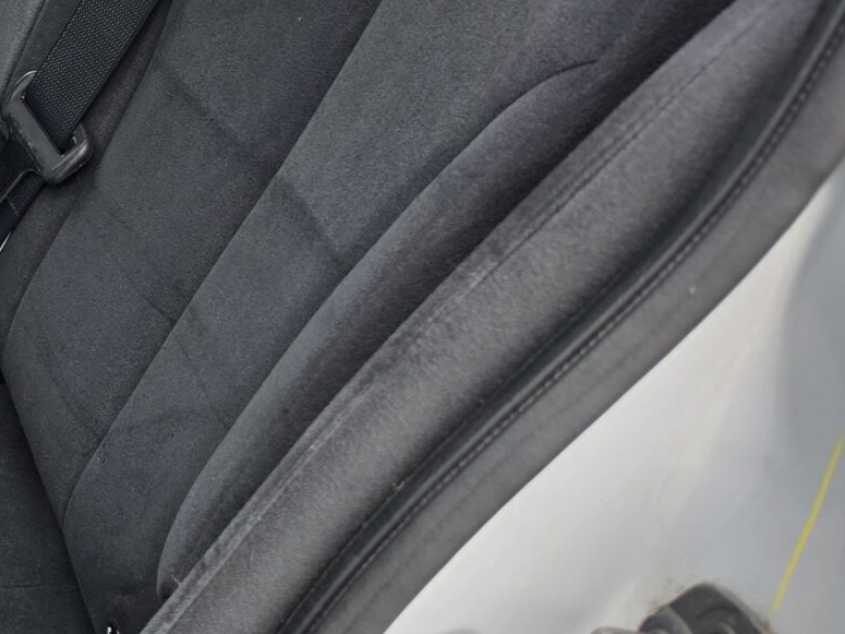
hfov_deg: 21.1
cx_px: -474
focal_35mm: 76
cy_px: 172
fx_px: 1855
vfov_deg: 19.3
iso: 10
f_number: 1.4
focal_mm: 6.5
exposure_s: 1/187
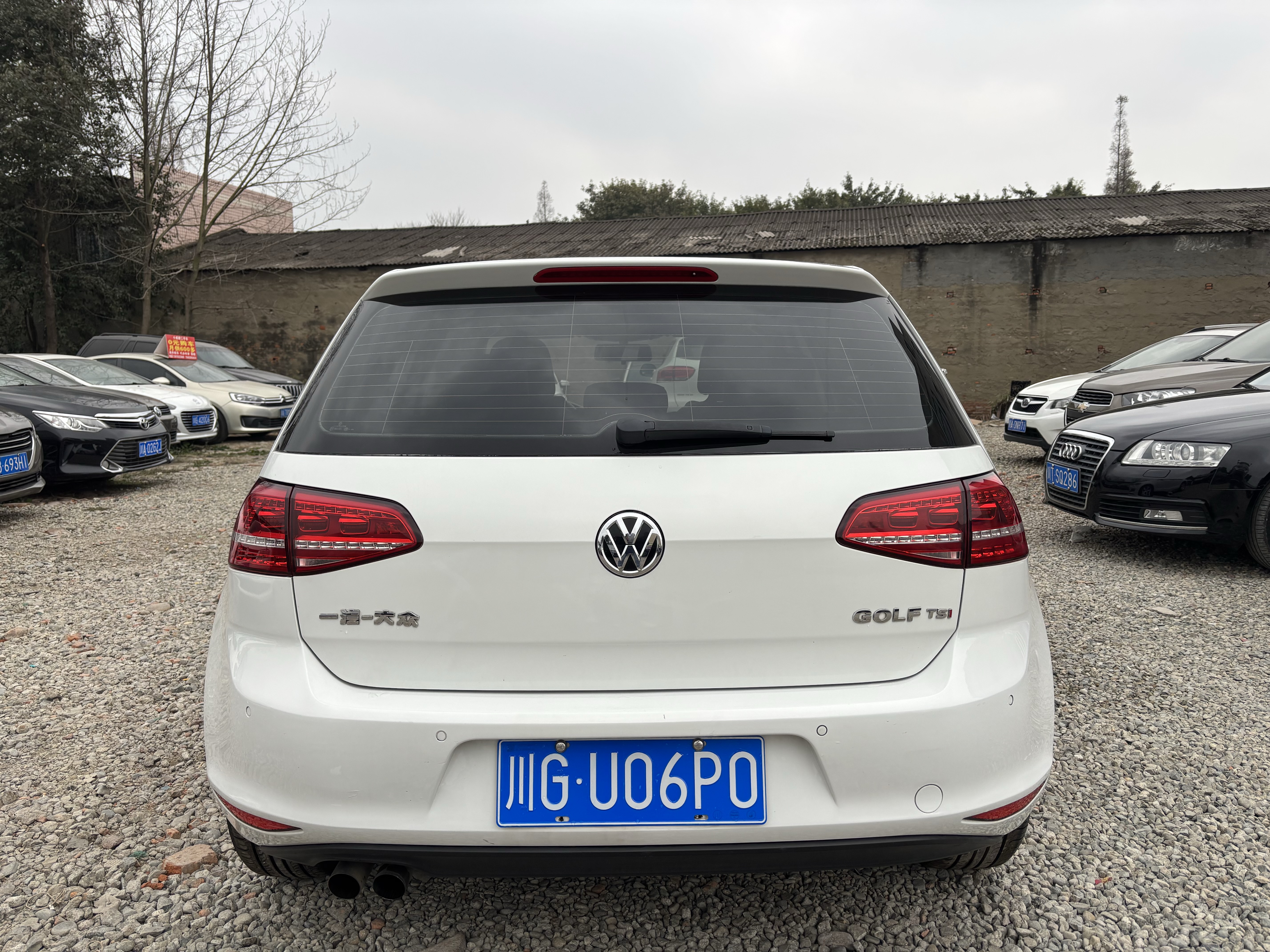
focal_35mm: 26
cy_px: 476
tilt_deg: -7.9
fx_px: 954
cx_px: 635
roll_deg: +0.2
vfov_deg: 53.1
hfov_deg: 67.3
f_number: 1.6
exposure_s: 1/608
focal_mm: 5.96
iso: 50
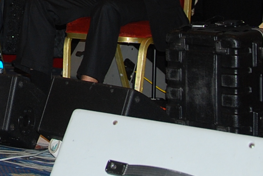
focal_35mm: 136
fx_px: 995
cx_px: -86
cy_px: -90
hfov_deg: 14.4
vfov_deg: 9.8
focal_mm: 26
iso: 360
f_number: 4
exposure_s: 1/60
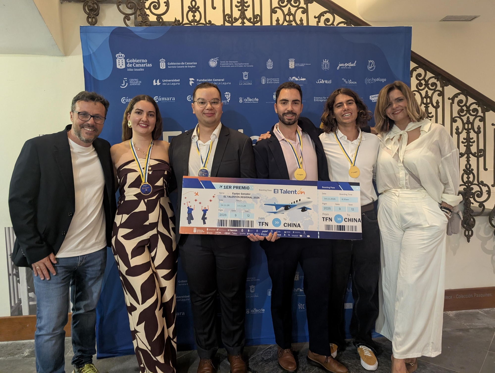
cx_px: 248
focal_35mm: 24
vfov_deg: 56.9
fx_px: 344
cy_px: 186
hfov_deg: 71.5
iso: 751
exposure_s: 1/50
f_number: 1.68
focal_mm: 6.9
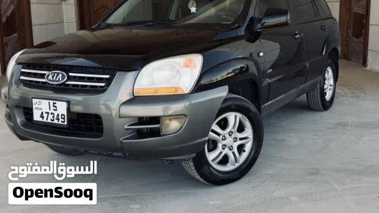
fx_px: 271
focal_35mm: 27
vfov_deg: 42.4
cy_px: 73
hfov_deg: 69.9
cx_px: 189
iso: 80
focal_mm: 6.76
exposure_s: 1/689
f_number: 1.78
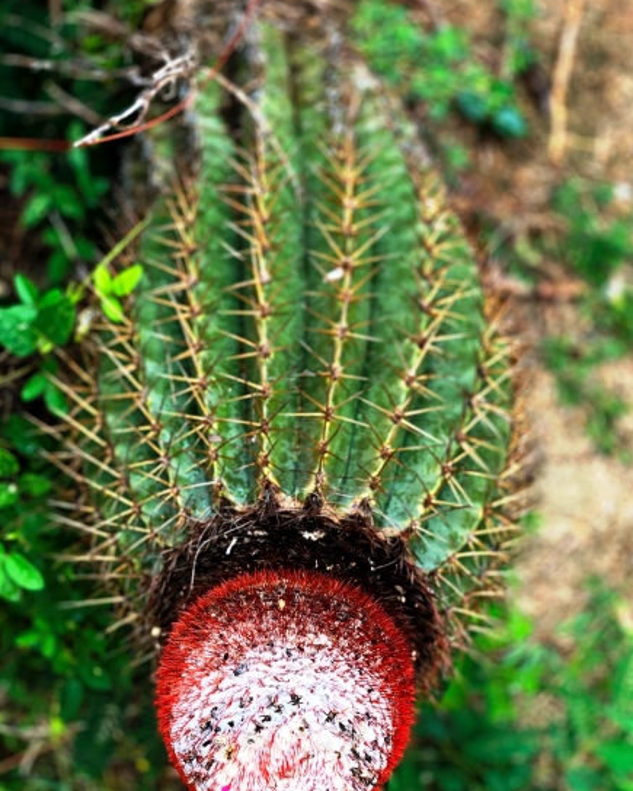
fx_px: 1312
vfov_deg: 33.6
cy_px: 396
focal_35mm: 56
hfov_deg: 27.1
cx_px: 326
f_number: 2
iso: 20
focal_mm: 6
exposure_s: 1/149
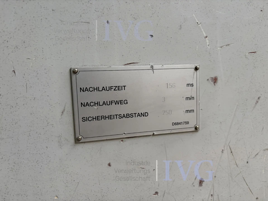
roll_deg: +4.3
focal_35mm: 26
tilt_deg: -5.9
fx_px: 201
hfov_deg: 67.3
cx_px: 134
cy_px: 100
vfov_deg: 53.1
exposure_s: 1/100
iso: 125
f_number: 1.6
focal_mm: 5.96
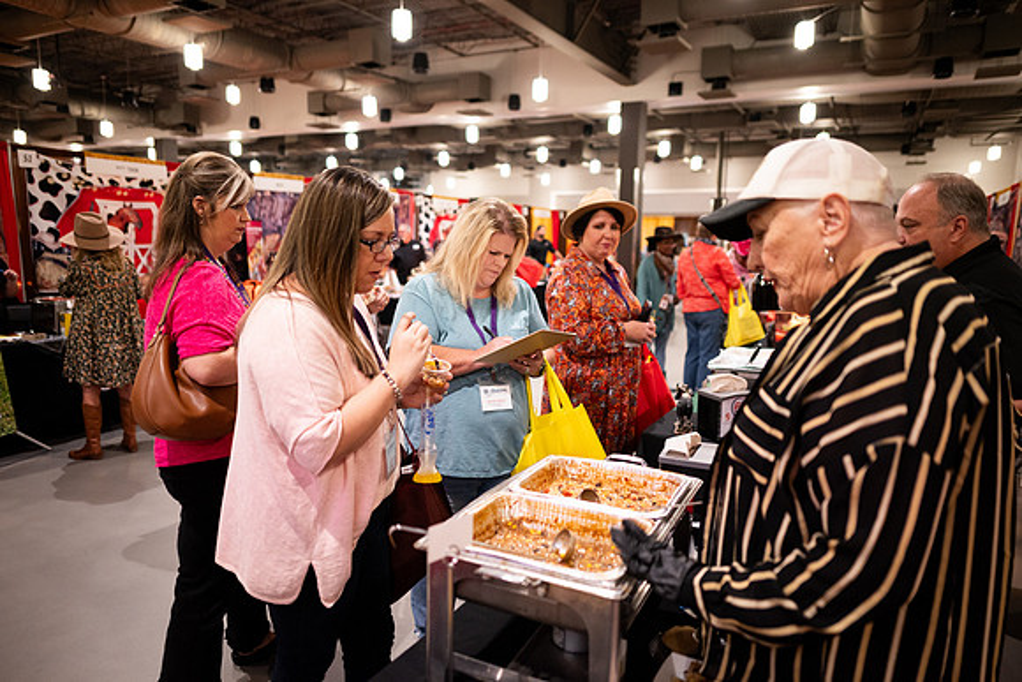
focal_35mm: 24
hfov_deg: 73.7
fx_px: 681
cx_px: 511
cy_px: 341
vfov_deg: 53.2
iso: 1250
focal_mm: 24
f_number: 1.8
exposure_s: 1/200
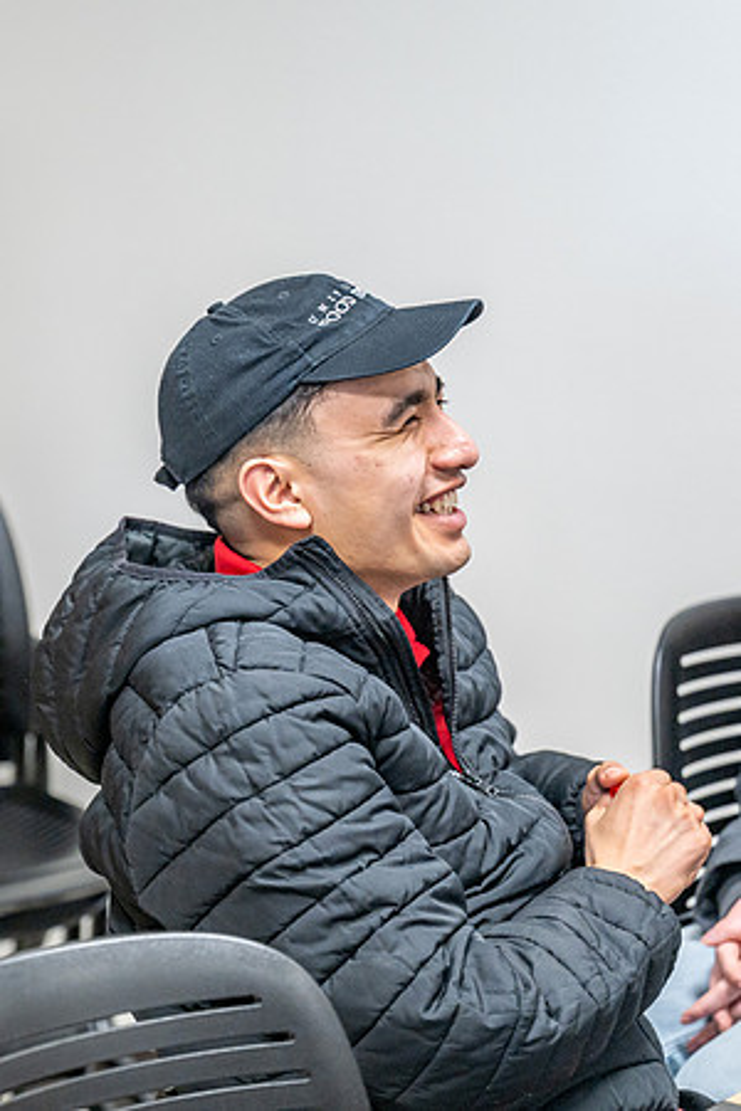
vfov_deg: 18.5
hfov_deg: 12.3
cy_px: 528
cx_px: 146
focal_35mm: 111
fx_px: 3413
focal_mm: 70
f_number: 2.8
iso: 640
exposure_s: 1/100
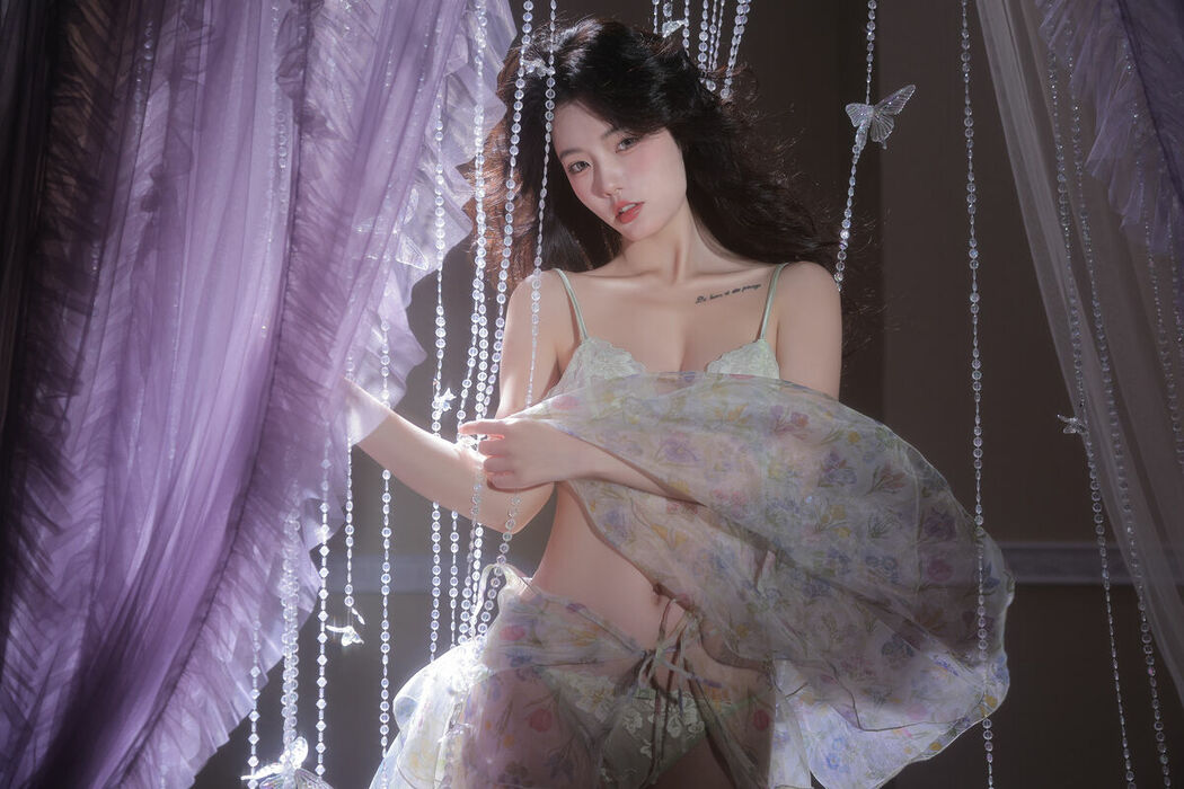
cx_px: 592
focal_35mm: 64
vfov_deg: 21.2
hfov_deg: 31.4
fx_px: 2105
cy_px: 394
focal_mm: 65
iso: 800
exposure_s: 1/320
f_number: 4
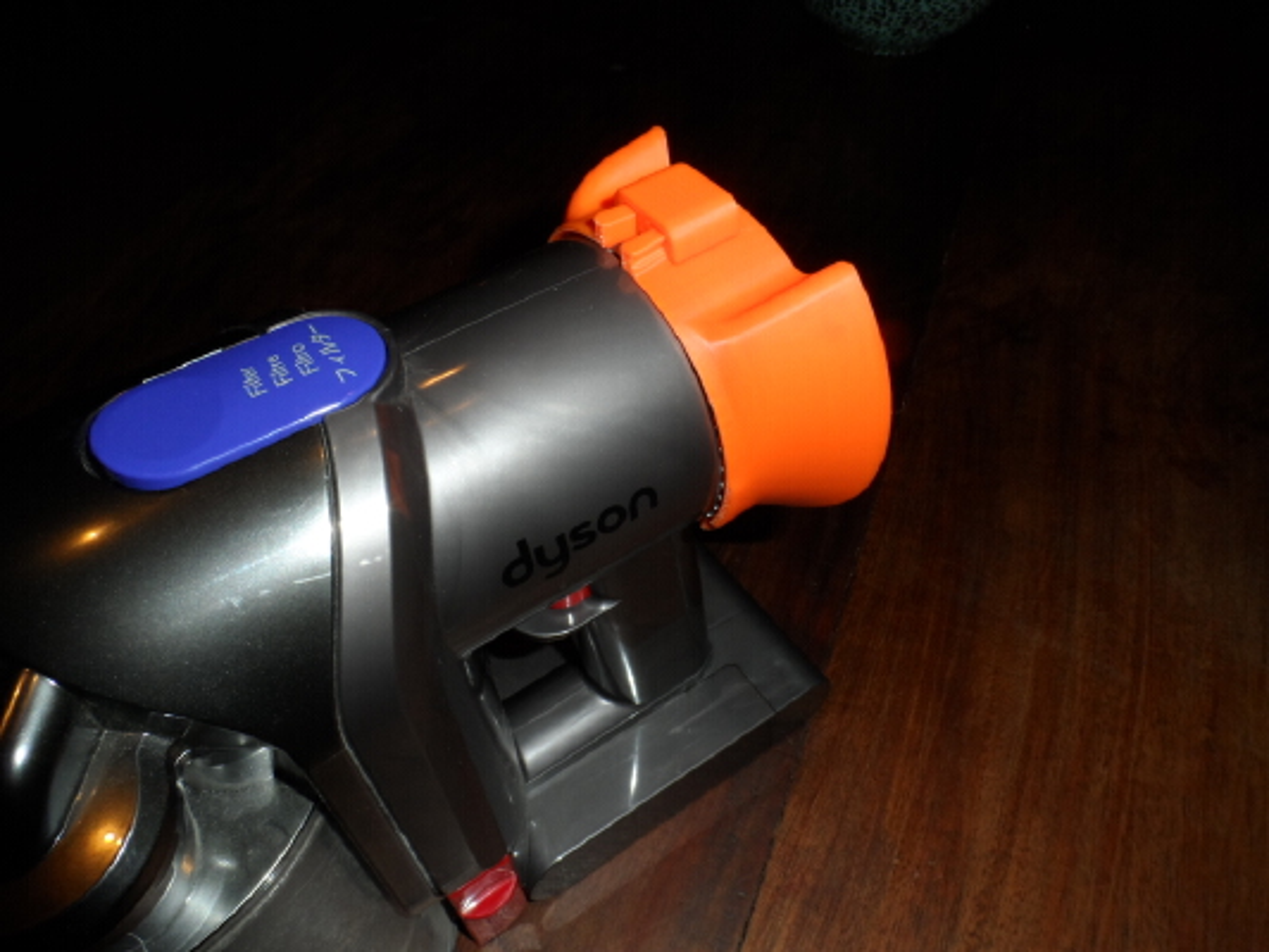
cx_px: 634
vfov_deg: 56.8
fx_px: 880
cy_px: 476
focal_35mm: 24
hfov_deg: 71.6
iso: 100
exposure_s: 1/30
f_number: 7.2
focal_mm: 4
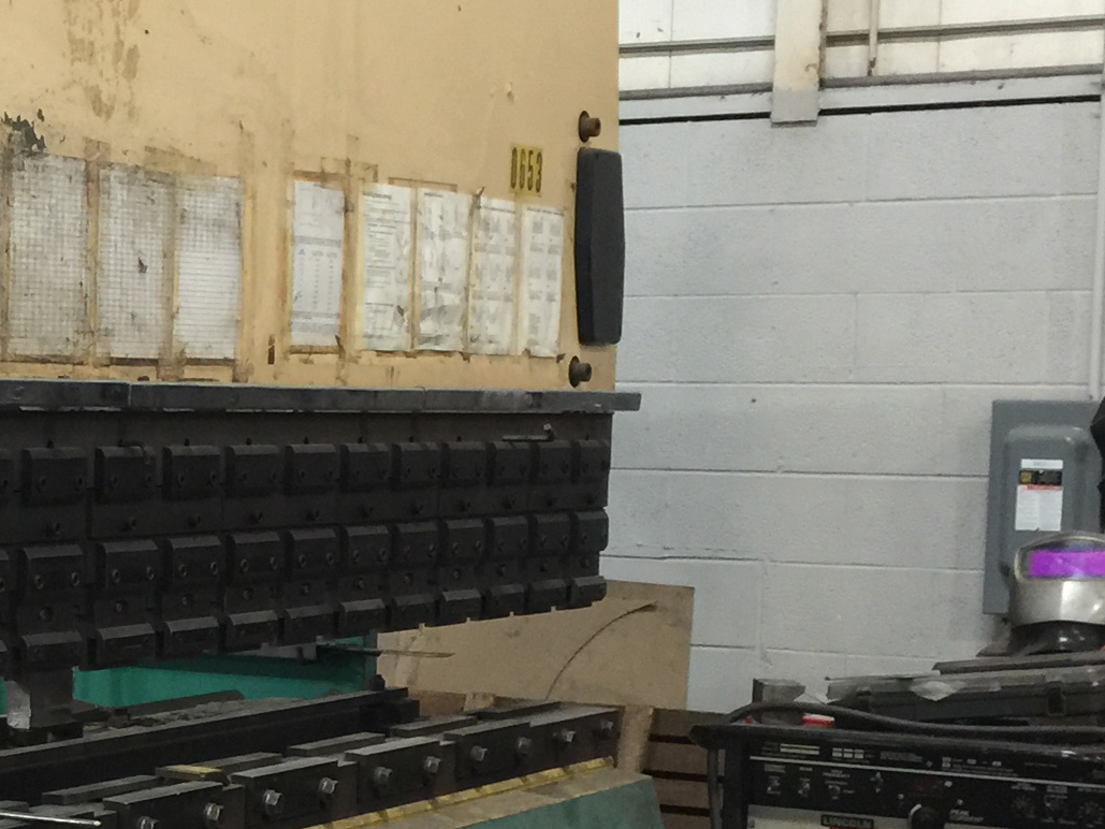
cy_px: 659
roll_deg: -1.7
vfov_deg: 16.0
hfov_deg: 20.0
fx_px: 2937
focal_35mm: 92
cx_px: -230
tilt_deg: -4.3
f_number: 2.2
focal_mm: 4.15
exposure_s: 1/15
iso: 80
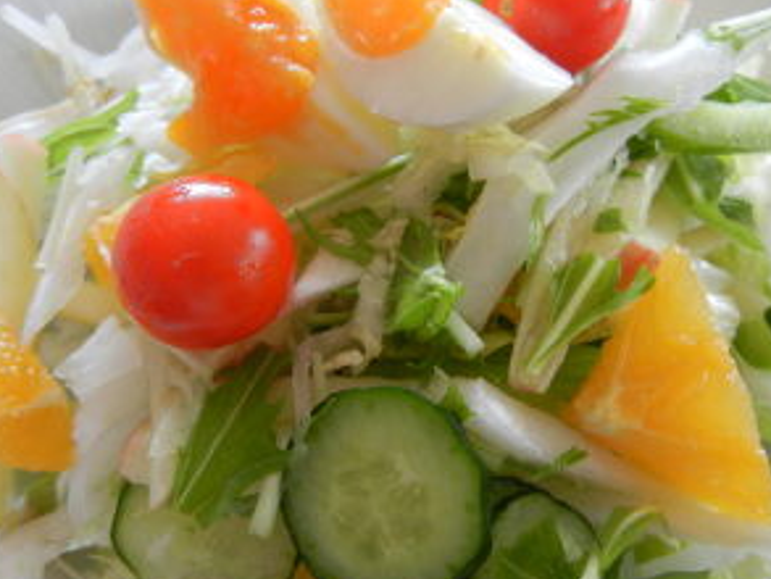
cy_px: 297
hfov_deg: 45.8
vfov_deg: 35.2
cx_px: 382
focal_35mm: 41
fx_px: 914
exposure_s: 1/30
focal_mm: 5.4
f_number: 3.5
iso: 168
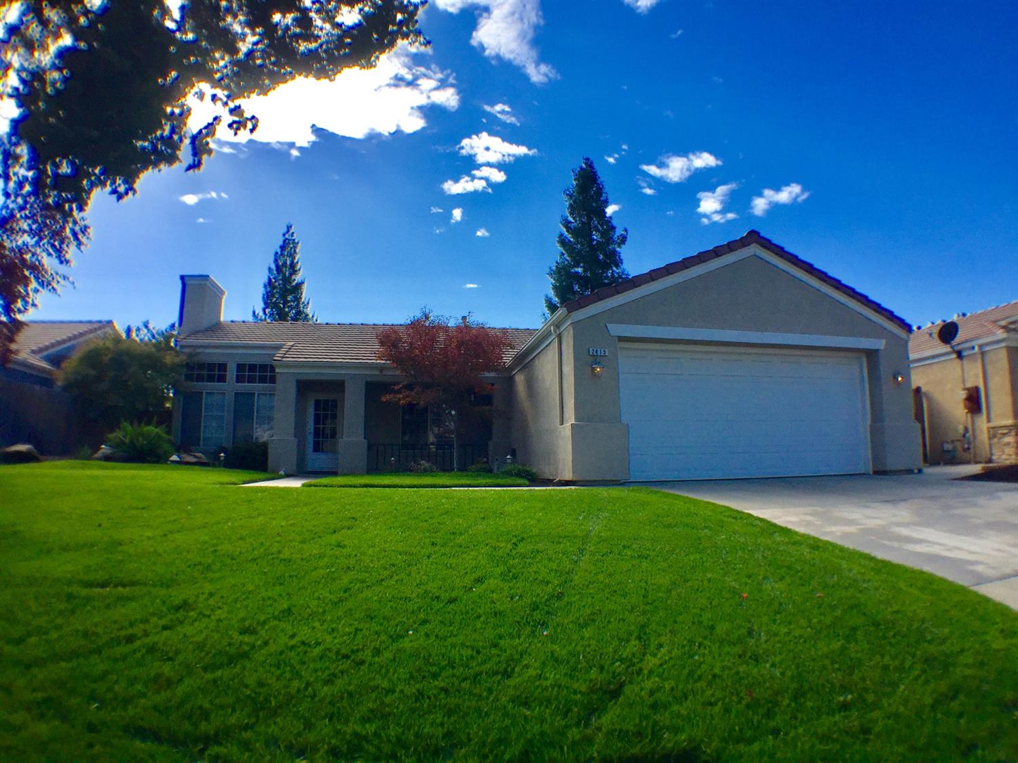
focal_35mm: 29
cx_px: 509
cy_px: 382
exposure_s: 1/1883
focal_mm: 4.15
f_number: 2.2
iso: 32
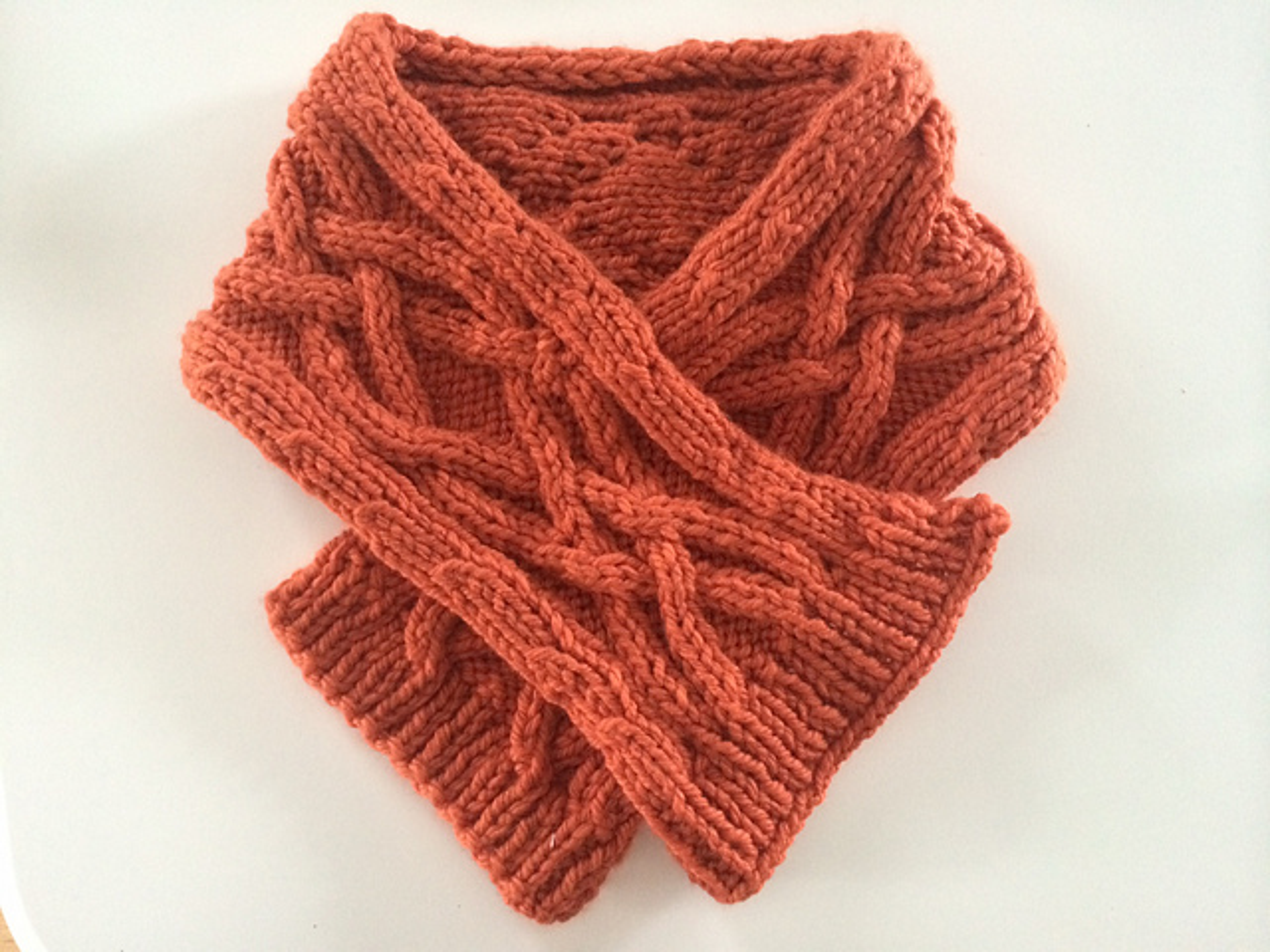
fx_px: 1101
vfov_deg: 46.8
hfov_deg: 60.0
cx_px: 635
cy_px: 476
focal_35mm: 30
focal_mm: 4.12
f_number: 2.2
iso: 500
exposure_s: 1/15
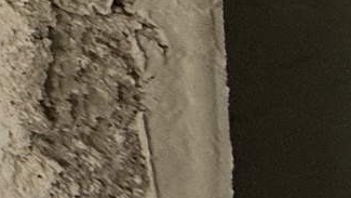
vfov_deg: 9.9
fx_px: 838
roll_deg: +1.3
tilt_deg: +1.8
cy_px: -409
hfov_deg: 11.9
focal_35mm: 90
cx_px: -677
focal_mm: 2.22
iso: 160
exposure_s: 1/99
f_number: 2.2
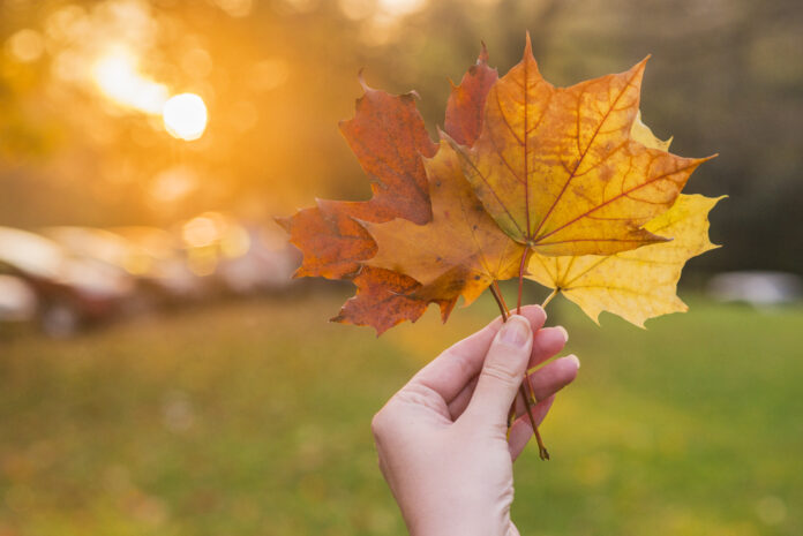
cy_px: 268
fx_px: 1897
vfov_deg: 16.1
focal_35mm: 85
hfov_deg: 23.9
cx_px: 402
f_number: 5.6
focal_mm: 85
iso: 200
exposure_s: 1/320
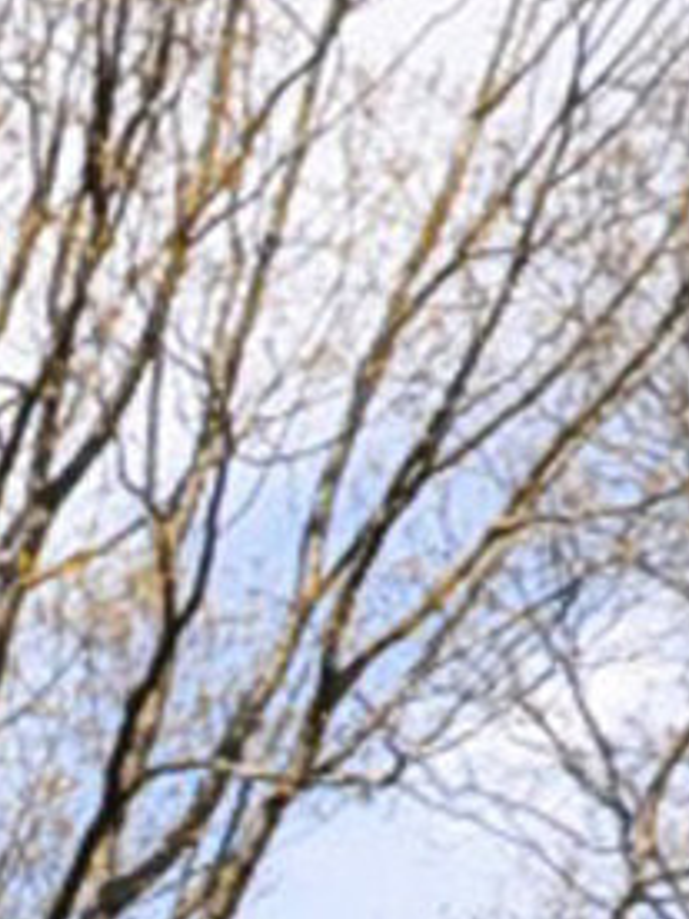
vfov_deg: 8.5
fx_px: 5230
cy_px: 2670
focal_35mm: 197
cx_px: -2982
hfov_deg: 5.4
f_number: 8
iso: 250
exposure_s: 1/250
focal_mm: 13
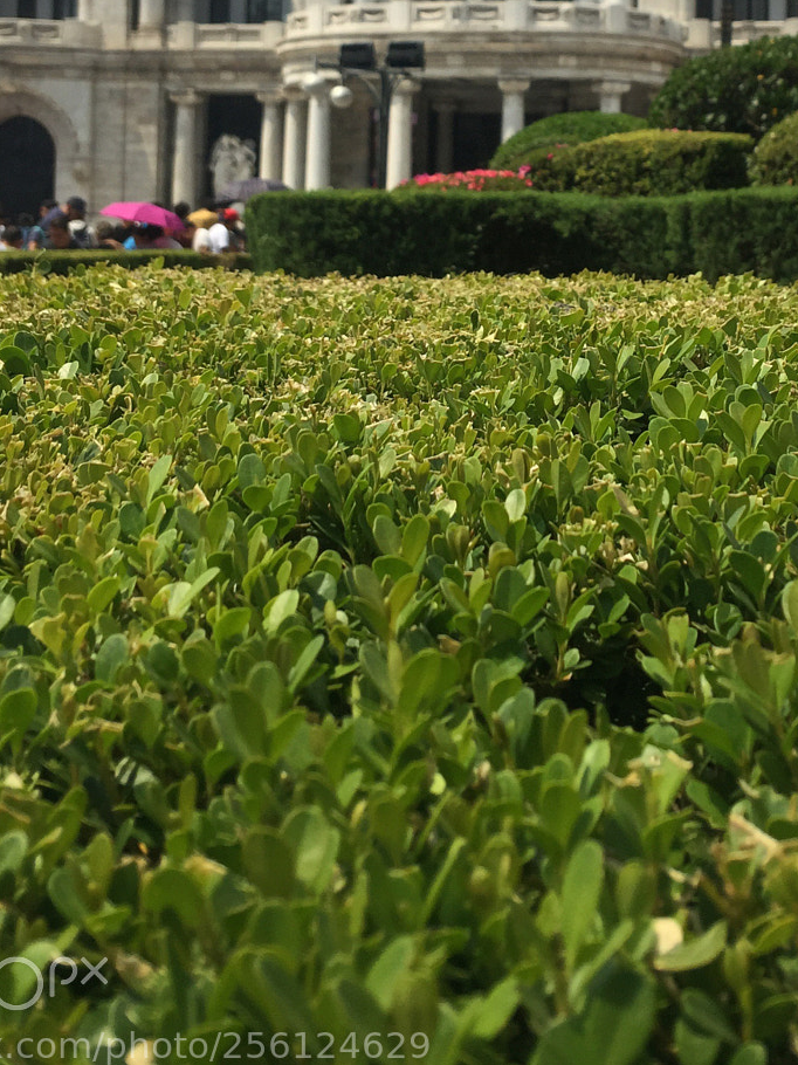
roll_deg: -0.7
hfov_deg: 28.4
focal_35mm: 51
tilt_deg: +4.0
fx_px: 1568
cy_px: 201
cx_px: 520
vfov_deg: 36.1
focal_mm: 4.15
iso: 32
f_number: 2.2
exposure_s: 1/2639
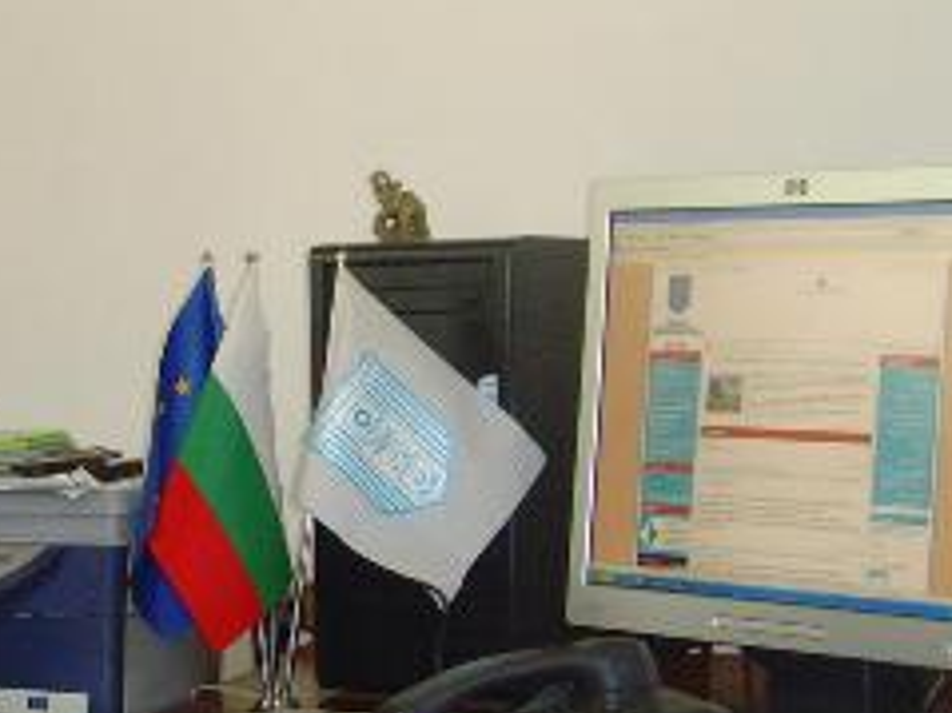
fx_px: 2694
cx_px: 80
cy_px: 462
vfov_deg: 15.1
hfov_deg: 19.6
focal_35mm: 98
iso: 200
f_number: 3.5
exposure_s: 1/45
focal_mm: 6.6
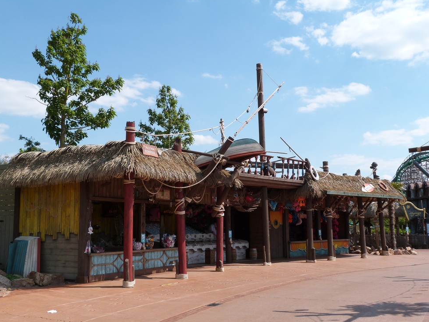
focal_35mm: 39
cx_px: 212
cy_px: 160
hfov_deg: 47.9
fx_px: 483
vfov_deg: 36.8
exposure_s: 1/400
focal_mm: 6.7
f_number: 5.6
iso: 100
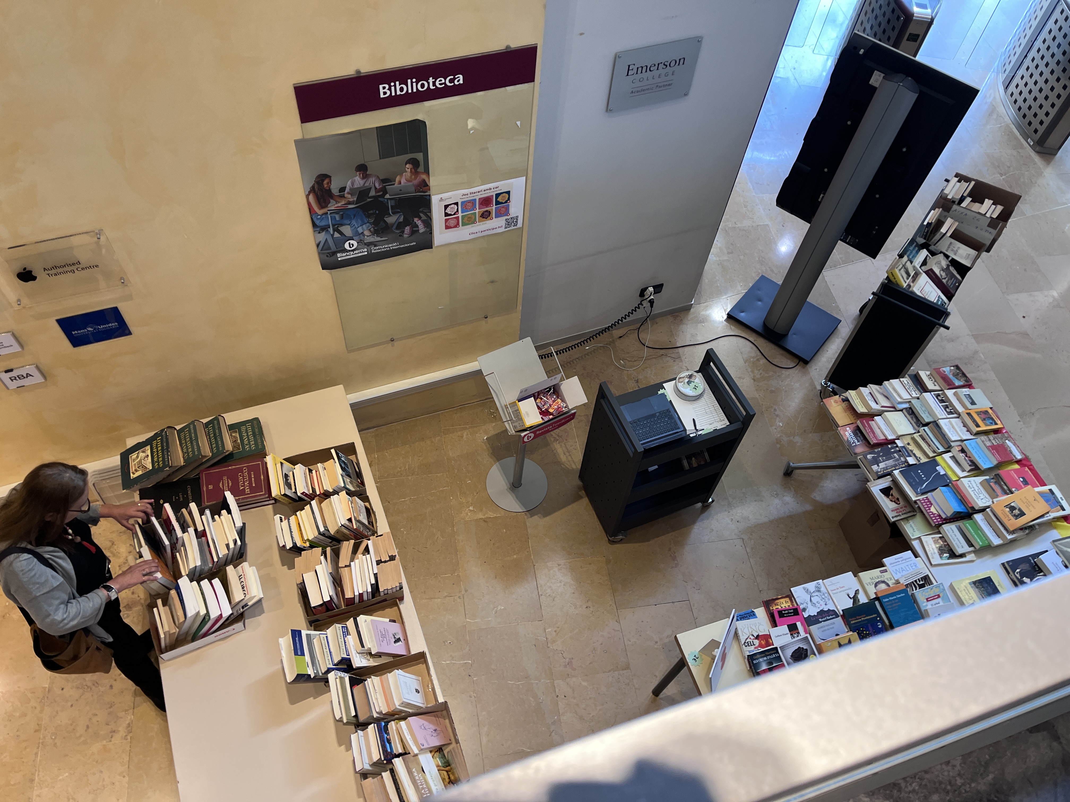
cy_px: 401
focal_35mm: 26
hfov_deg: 67.3
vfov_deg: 53.1
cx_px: 535
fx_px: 804
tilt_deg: -57.0
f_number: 1.6
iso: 125
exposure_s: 1/100
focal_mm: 5.1
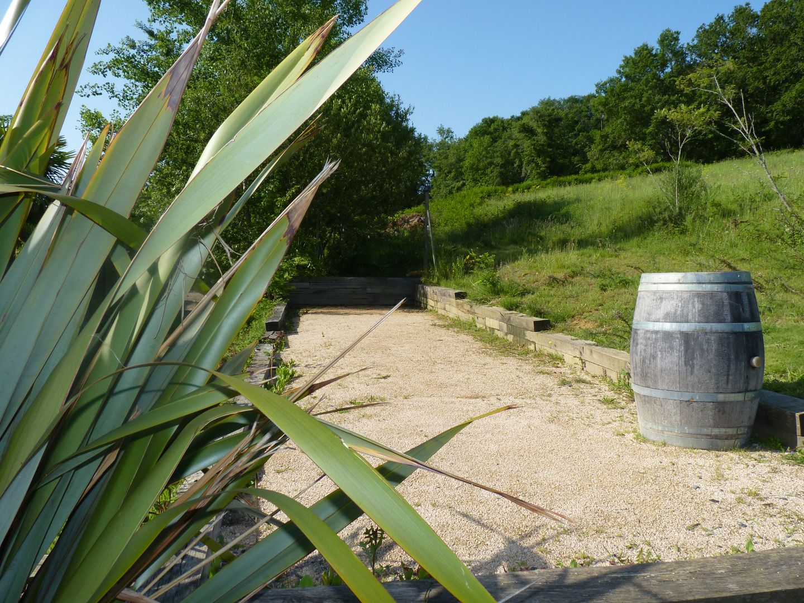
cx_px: 402
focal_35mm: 27
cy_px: 302
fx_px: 627
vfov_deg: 51.4
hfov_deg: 65.3
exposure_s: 1/800
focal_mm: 4.8
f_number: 3.6
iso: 100
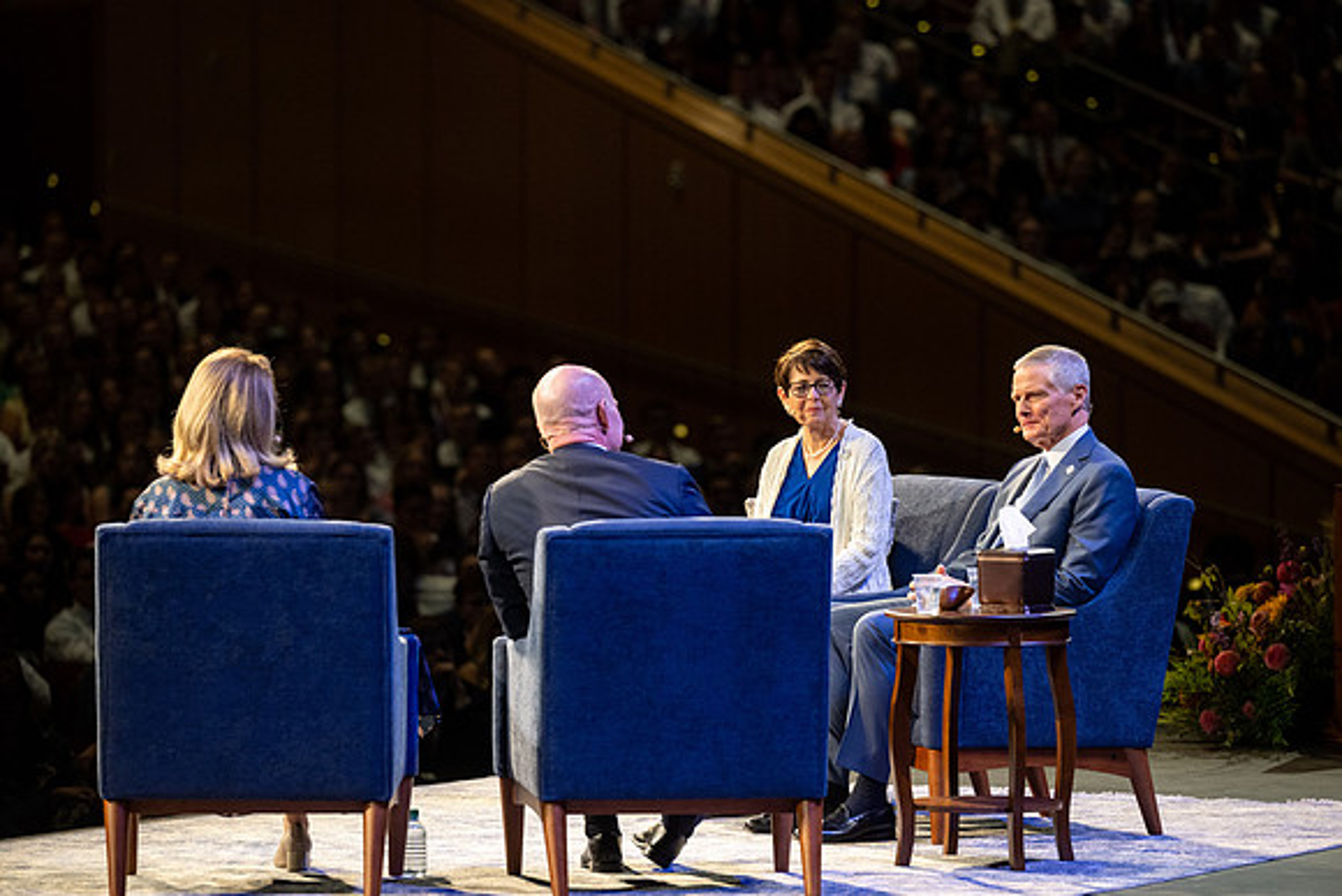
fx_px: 7457
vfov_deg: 6.9
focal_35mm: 200
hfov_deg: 10.3
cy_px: 448
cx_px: 671
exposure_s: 1/125
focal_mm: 200
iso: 1250
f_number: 4
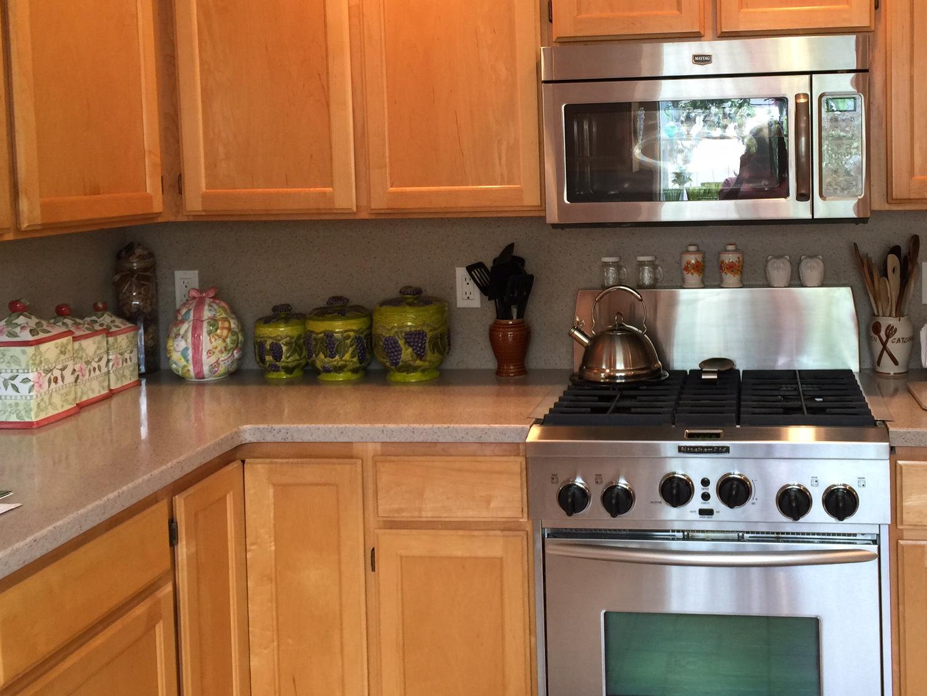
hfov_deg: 46.0
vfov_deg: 35.5
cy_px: 220
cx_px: 629
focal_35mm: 40
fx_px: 1071
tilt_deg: -5.4
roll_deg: +0.7
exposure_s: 1/15
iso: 32
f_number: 2.2
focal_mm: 4.15
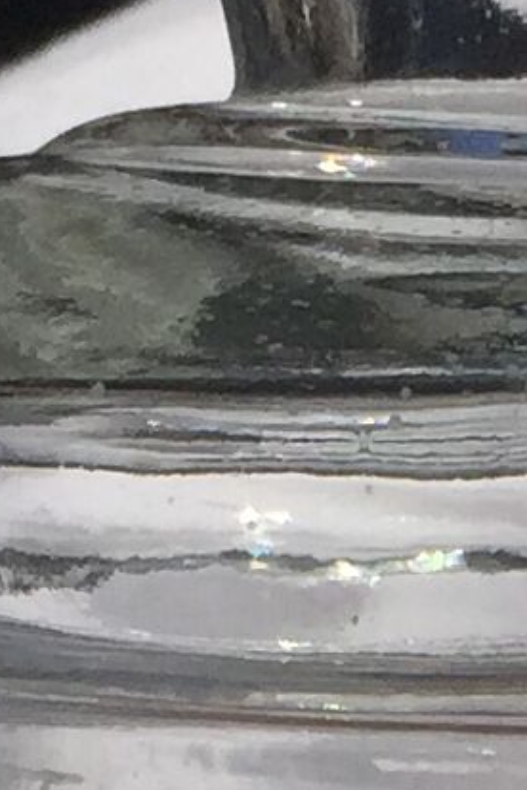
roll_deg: -3.0
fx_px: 5226
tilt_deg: -15.8
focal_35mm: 238
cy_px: 1870
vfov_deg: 8.0
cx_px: 359
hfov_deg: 5.8
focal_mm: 4.15
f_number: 2.2
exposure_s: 1/3968
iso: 32
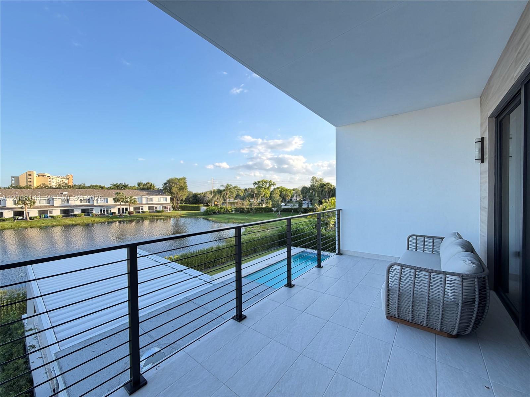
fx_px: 214
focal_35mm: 14
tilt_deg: -0.3
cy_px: 198
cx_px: 265
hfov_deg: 102.1
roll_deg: +1.0
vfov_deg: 85.7
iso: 50
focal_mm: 2.22
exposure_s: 1/121
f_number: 2.2
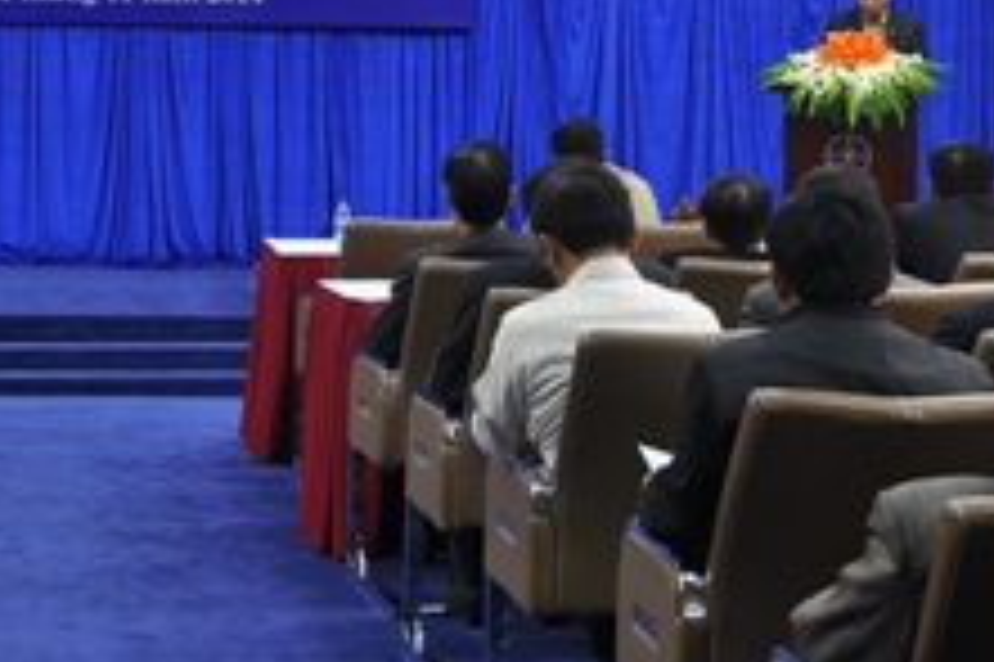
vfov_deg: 14.4
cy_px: -20
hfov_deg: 21.5
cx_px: 144
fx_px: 2573
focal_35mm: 93
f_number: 4
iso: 250
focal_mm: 25
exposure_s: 1/10
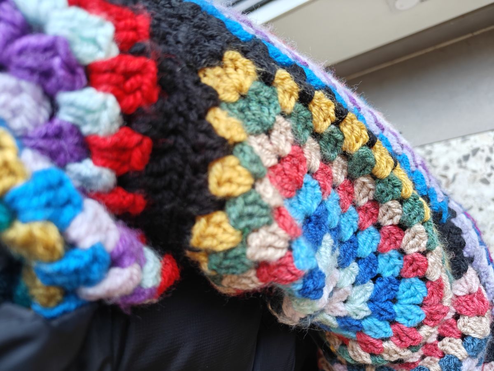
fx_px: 343
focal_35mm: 24
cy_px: 186
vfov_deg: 56.8
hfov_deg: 71.6
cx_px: 247
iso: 64
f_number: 1.8
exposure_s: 1/70
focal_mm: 5.59
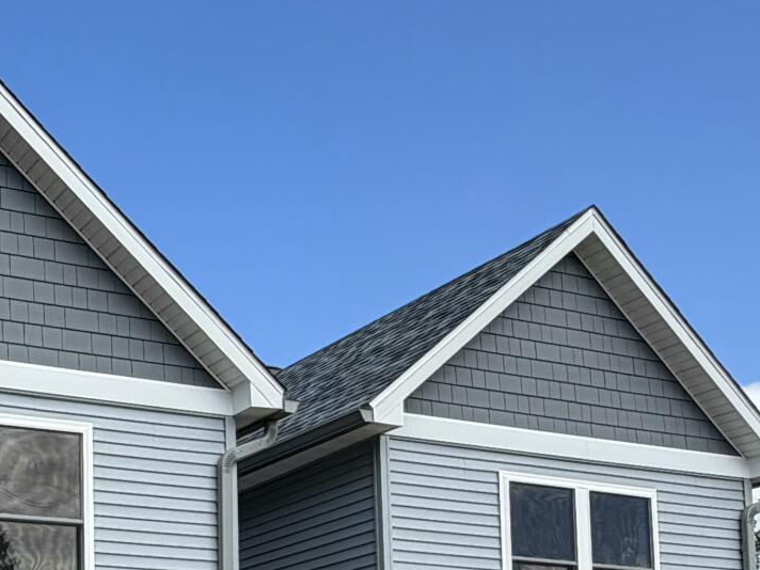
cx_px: -23
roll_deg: +0.9
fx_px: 1295
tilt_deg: +4.2
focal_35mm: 59
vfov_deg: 22.8
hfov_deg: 30.1
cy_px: 686
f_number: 2.2
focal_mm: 2.22
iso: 32
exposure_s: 1/770
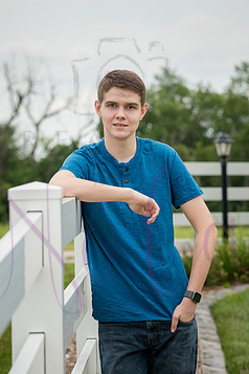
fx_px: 1463
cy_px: 177
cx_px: 124
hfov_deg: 9.7
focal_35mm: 141
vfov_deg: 14.6
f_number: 6.3
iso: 640
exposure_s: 1/640
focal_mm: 112
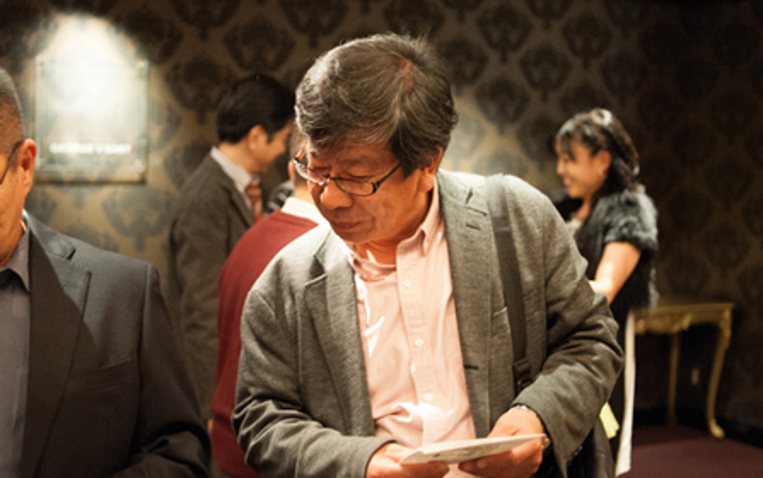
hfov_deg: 39.5
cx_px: 326
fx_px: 1061
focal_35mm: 51
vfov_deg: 25.4
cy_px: 229
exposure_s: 1/100
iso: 3600
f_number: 2.8
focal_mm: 35
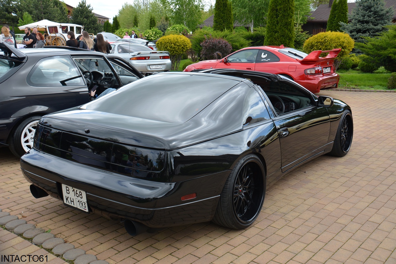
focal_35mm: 39
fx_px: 429
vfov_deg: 34.2
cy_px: 132
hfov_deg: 49.5
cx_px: 198
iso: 200
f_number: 7.1
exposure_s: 1/200
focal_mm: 26
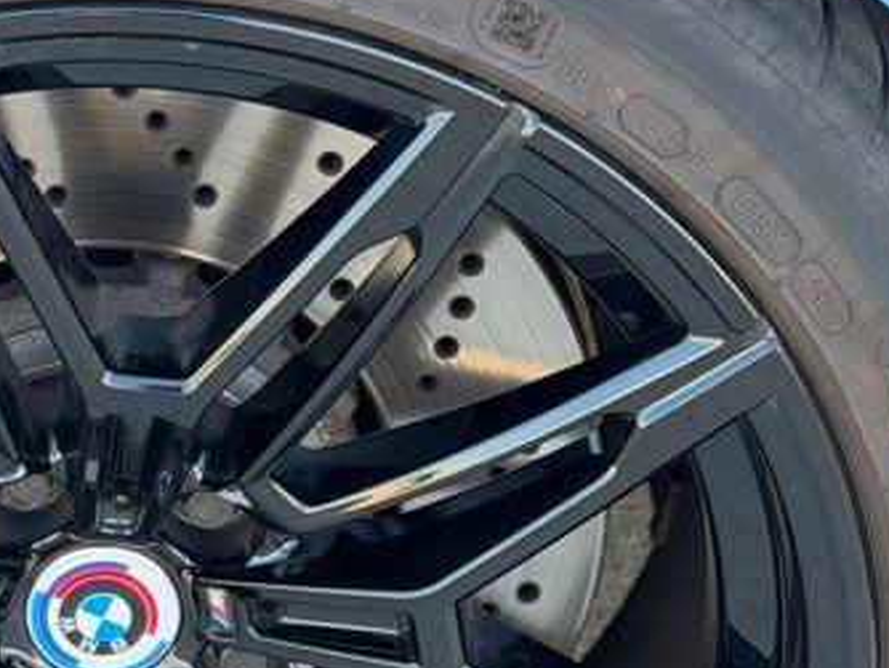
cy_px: 556
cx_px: 75
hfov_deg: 13.3
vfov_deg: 10.1
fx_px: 3778
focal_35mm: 147
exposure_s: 1/240
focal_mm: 6.76
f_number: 1.78
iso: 200
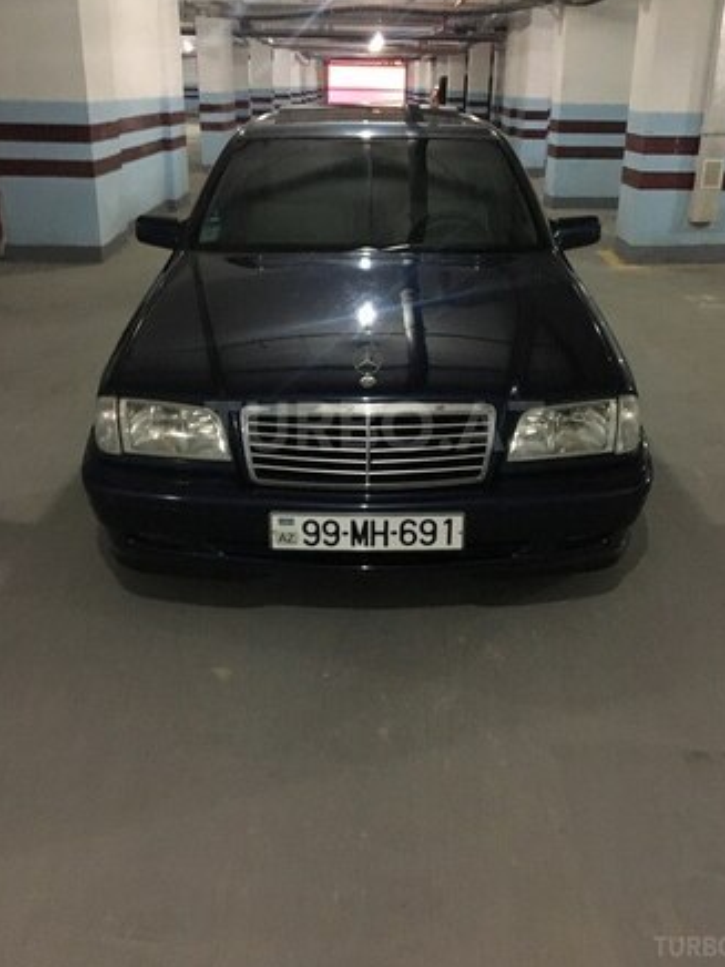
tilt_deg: -19.8
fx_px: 922
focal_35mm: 33
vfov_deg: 55.2
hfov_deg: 42.9
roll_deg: -0.5
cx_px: 375
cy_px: 426
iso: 500
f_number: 2.2
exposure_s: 1/17
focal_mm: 4.15
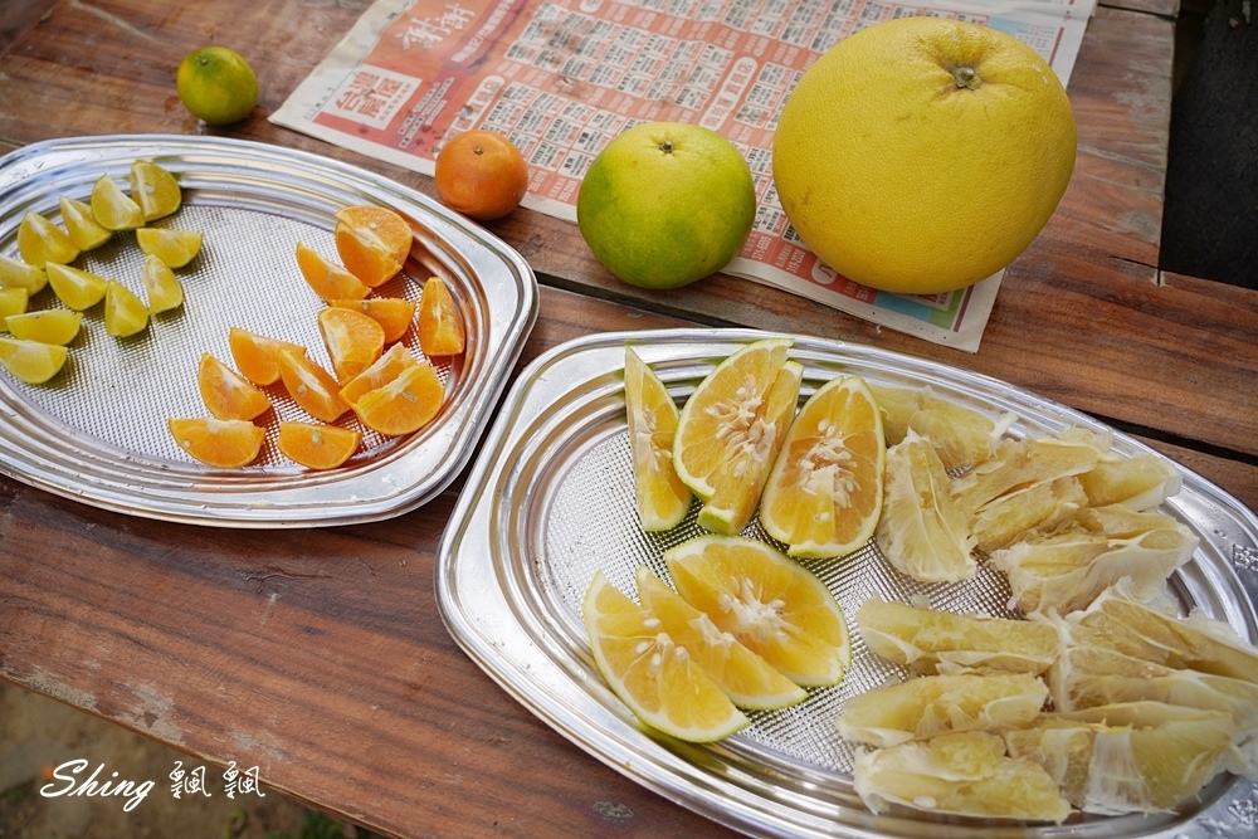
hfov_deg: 69.4
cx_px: 629
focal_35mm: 26
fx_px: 909
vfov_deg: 49.6
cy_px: 420
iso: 100
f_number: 4
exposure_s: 1/400
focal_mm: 26
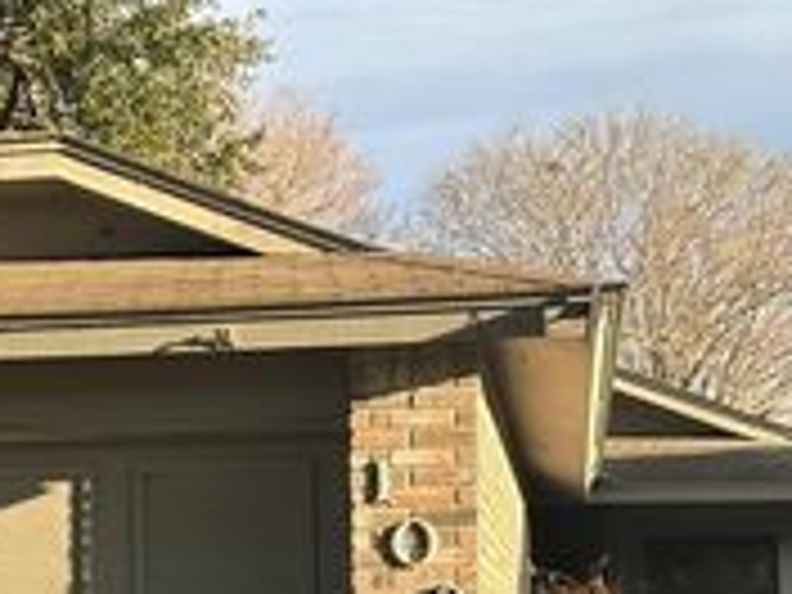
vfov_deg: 21.2
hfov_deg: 28.5
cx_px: 306
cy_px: 524
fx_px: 1556
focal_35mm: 68
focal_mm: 6.86
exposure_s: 1/1321
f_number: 1.78
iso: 80
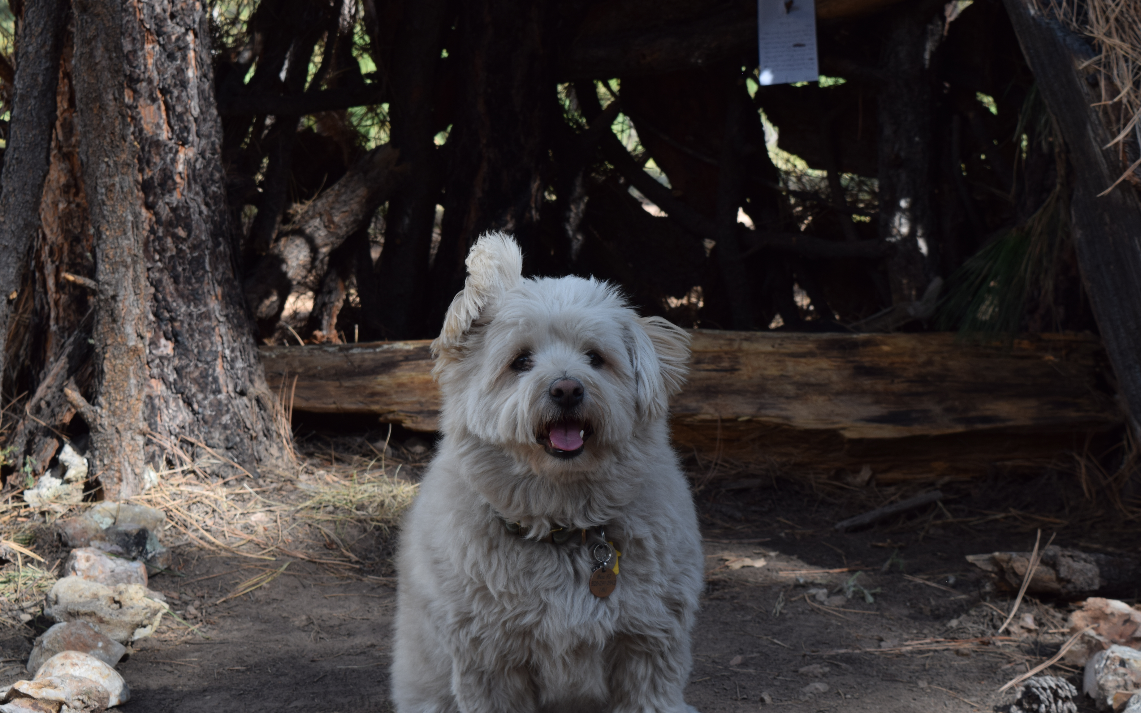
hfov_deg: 24.5
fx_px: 2628
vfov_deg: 15.5
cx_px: 570
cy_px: 333
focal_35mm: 85
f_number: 10
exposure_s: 1/60
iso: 100
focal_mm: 55
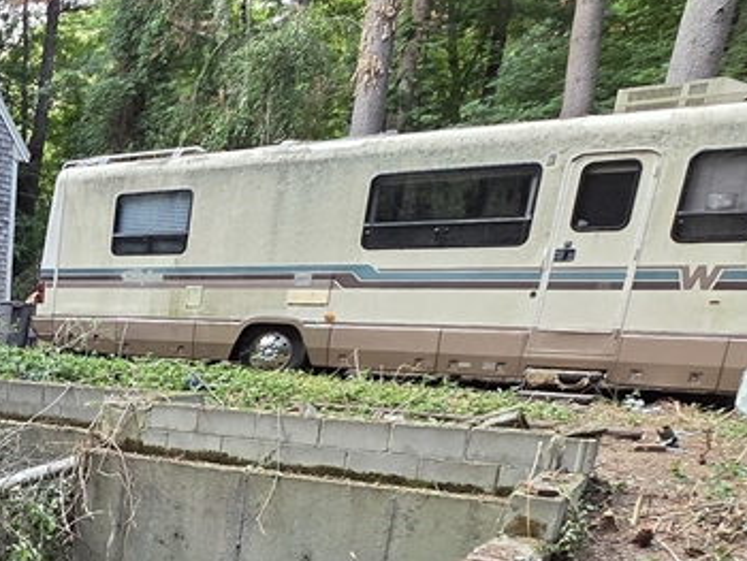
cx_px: -149
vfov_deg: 35.0
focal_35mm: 38
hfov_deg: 37.2
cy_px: 533
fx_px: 821
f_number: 2.2
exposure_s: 1/120
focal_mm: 2.2
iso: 250
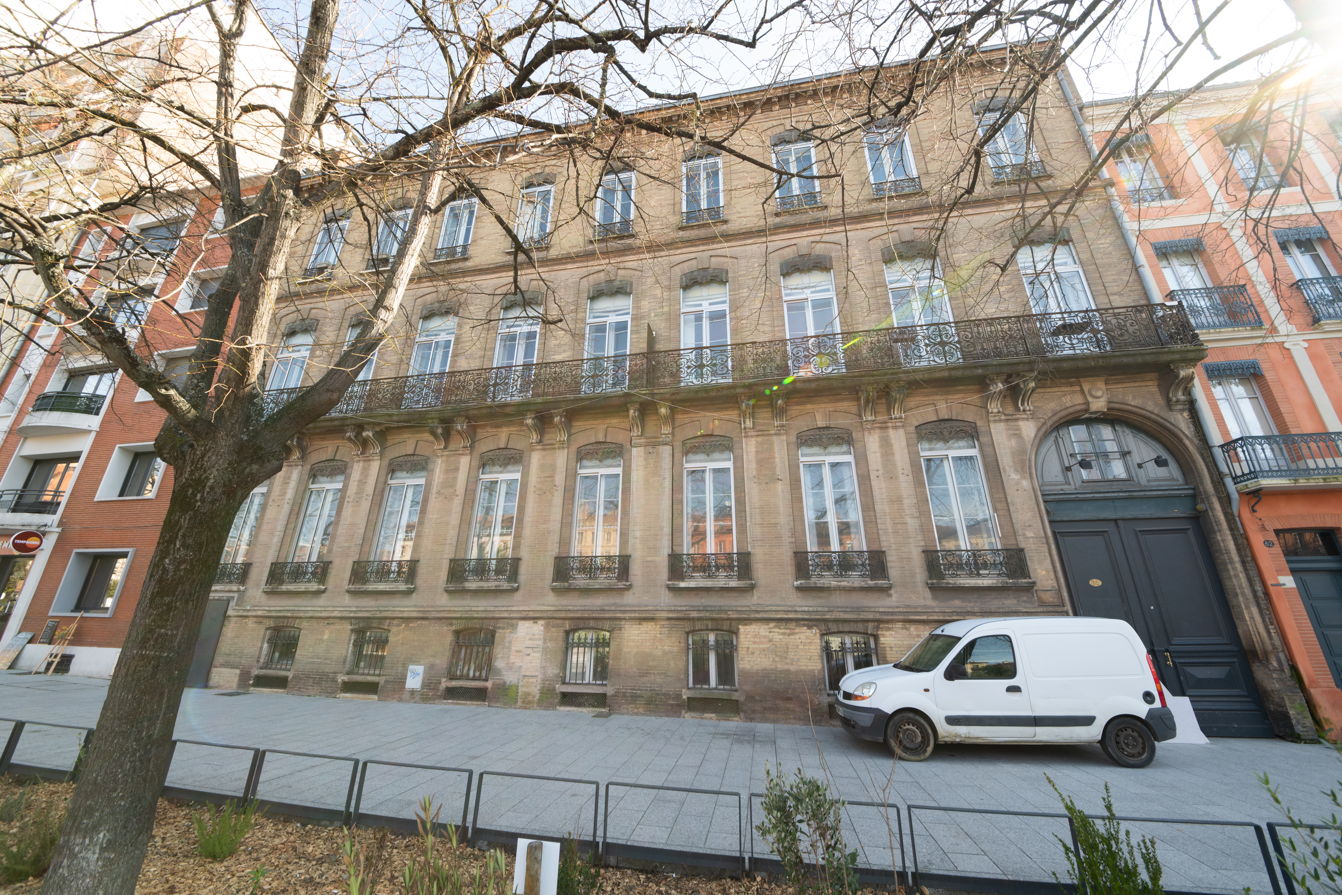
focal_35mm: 12
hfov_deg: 112.6
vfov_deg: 90.0
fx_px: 447
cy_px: 448
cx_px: 671
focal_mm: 12
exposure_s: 1/60
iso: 400
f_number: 11
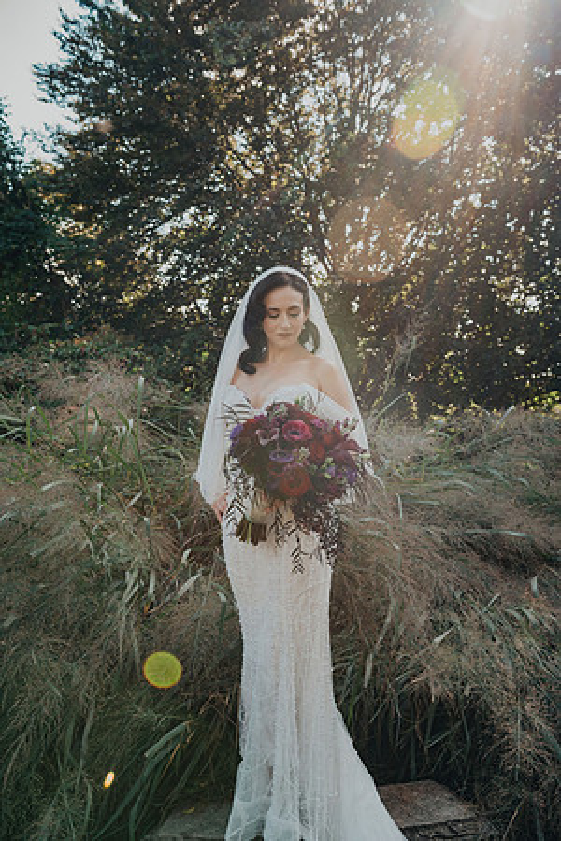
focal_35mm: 34
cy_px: 420
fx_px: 795
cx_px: 280
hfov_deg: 38.9
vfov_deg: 55.8
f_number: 4
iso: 400
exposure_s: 1/400
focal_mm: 34
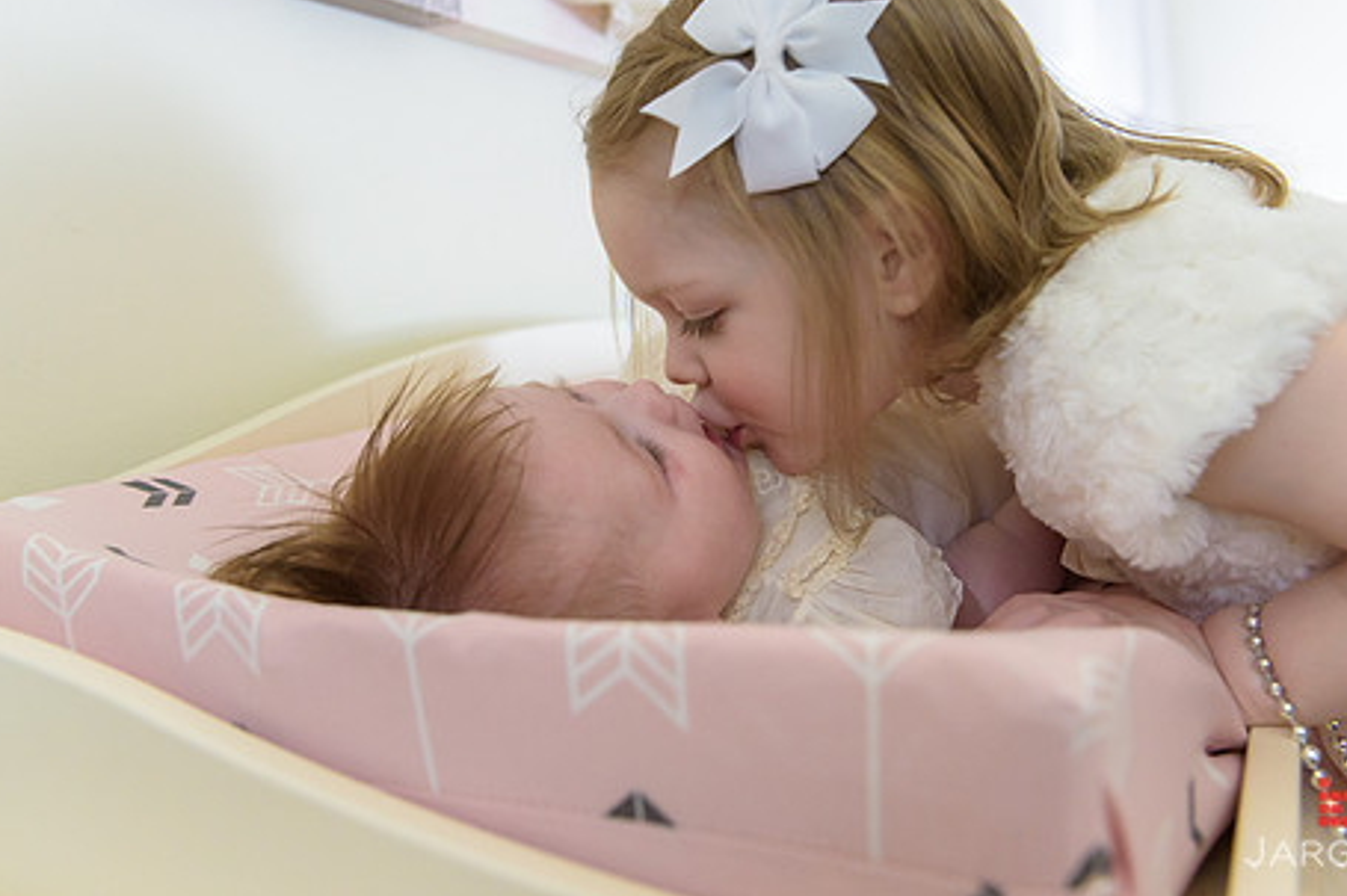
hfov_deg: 51.9
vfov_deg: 35.8
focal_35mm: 37
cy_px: 359
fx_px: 1384
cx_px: 669
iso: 1600
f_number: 3.2
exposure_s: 1/125
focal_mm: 29
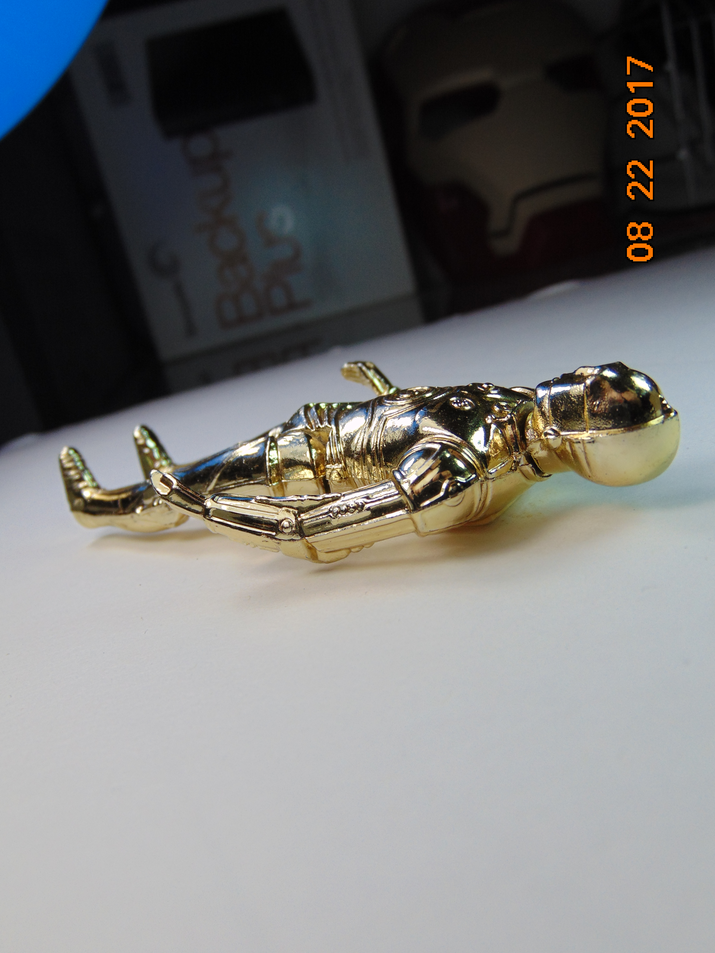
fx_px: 826
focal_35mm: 30
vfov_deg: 60.0
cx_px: 358
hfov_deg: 46.8
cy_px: 476
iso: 80
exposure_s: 1/500
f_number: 3.1
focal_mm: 5.4
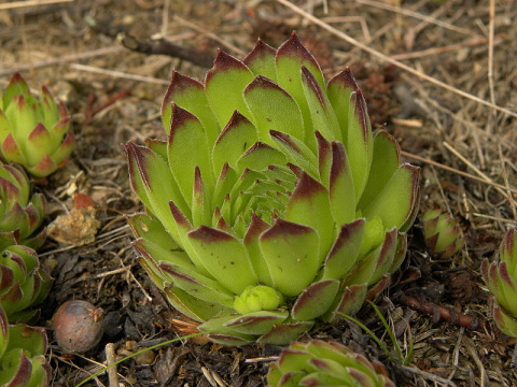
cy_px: 194
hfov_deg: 26.0
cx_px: 258
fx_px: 1120
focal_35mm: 75
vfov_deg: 19.6
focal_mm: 13.4
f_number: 5
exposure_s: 1/250
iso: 100
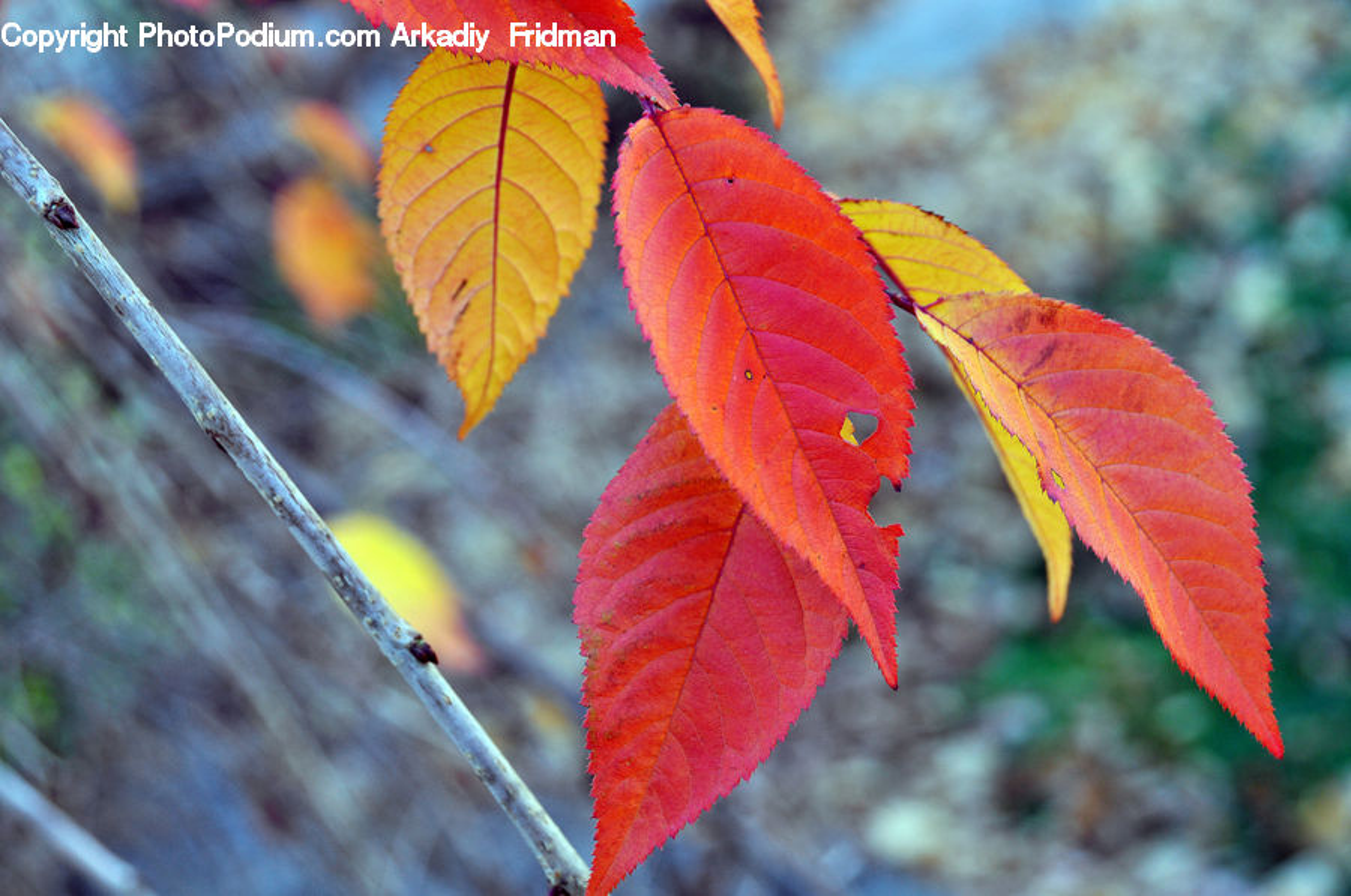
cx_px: 676
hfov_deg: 22.7
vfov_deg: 15.1
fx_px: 3372
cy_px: 448
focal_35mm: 90
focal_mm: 60
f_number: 6.3
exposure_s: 1/80
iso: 200
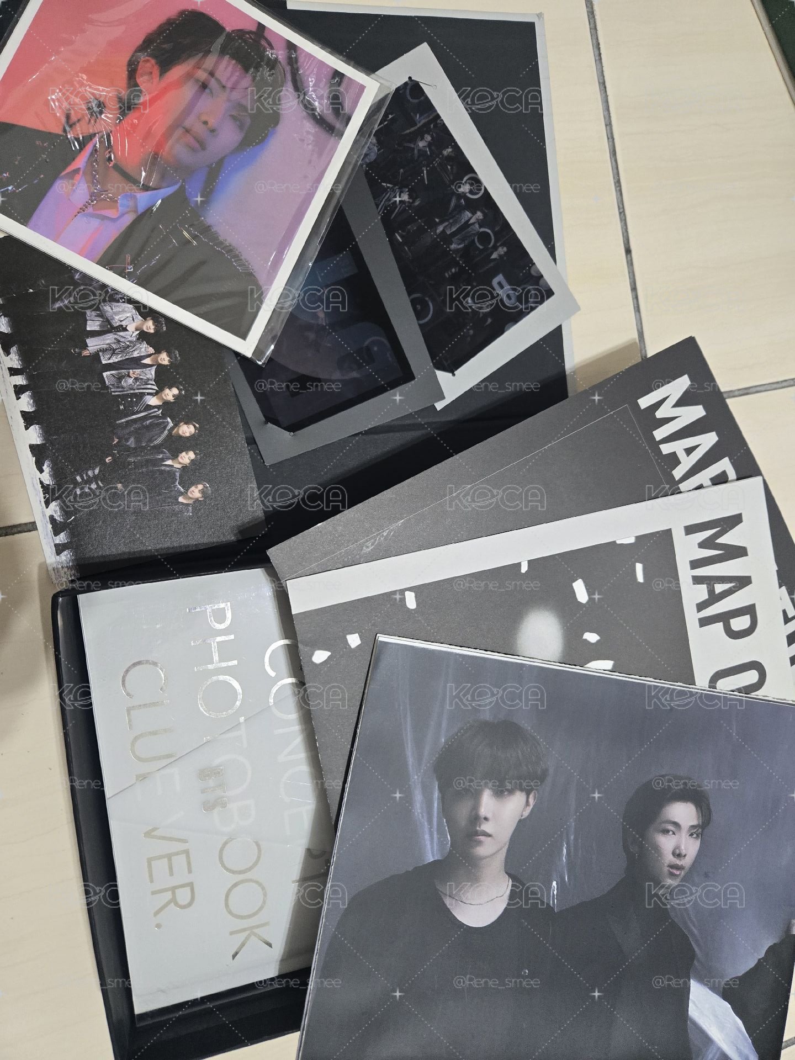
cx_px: 398
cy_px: 530
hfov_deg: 58.9
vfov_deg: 73.9
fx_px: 704
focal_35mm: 23
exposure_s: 1/120
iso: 500
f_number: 1.8
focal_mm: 5.4
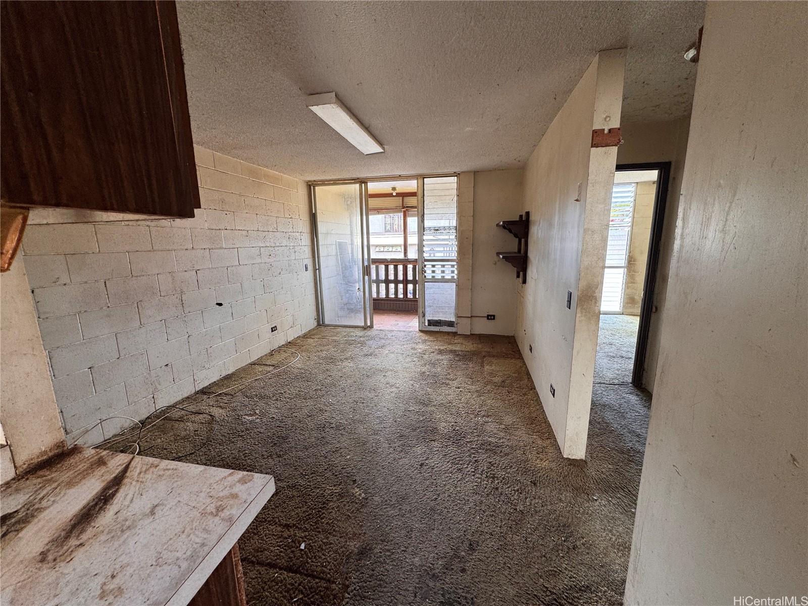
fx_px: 327
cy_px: 303
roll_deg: +1.7
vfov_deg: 85.7
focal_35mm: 14
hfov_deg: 102.1
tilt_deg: -12.0
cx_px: 404
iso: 100
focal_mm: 2.22
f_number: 2.2
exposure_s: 1/99
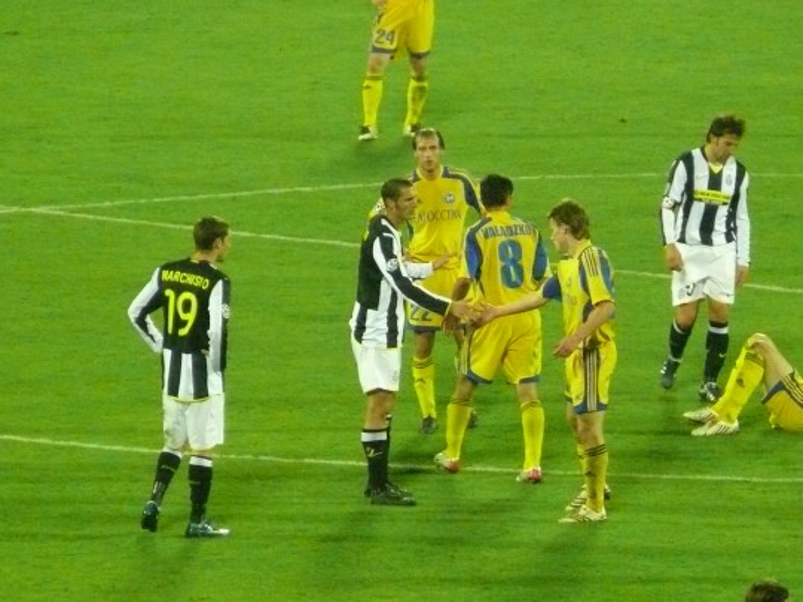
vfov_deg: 2.1
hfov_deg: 2.8
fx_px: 16540
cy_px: 301
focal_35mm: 713
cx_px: 402
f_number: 3.7
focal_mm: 84.6
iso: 800
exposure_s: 1/160
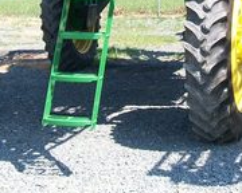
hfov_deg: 18.1
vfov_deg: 14.4
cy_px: 21
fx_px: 759
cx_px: 118
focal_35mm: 106
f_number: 2.7
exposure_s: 1/500
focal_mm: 6
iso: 80
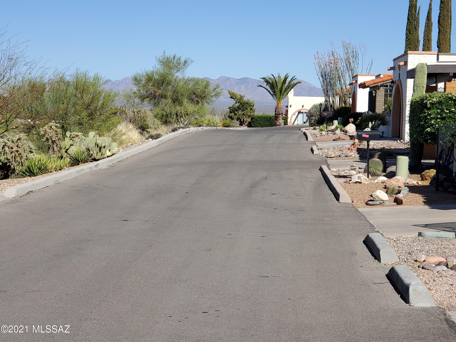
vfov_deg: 28.0
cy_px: 171
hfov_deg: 36.8
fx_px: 685
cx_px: 228
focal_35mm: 52
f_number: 2.4
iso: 50
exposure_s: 1/1041
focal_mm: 6
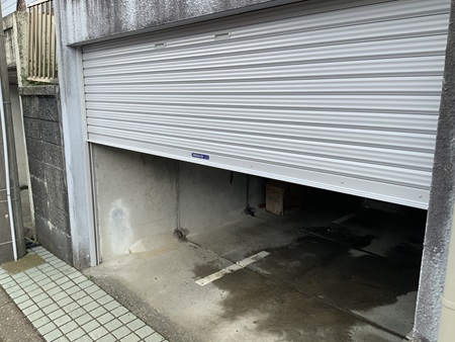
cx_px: 228
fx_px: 381
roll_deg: -0.1
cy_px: 171
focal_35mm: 29
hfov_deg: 61.6
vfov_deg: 48.3
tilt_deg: -9.6
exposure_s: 1/442
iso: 16
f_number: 1.8
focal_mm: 3
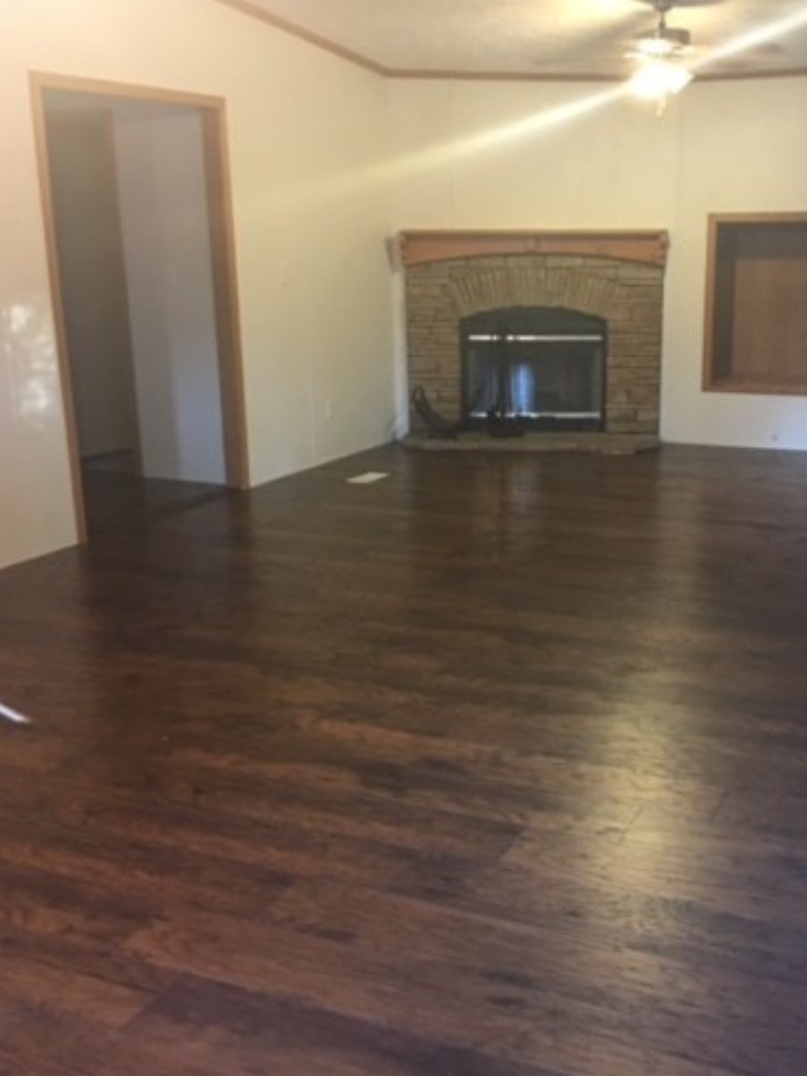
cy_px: 534
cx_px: 509
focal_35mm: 38
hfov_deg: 37.5
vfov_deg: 49.0
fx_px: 1181
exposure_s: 1/10
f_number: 2.2
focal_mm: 4.15
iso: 100
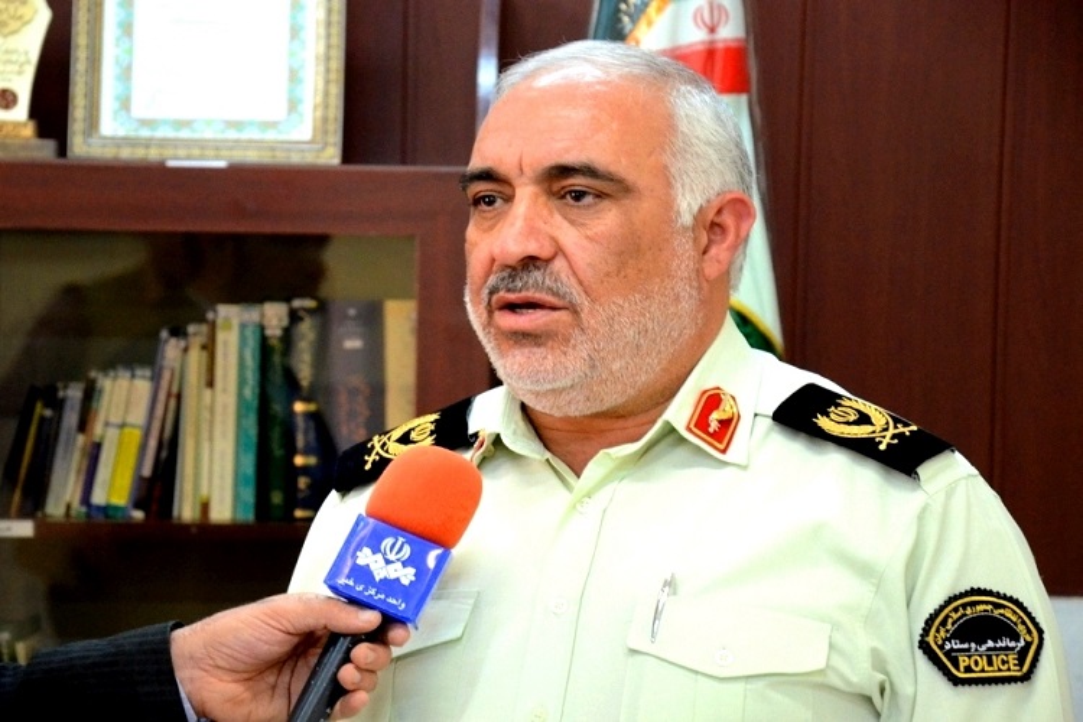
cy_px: 361
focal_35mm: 147
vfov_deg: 9.3
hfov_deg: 14.0
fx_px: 4422
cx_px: 542
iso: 3200
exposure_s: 1/80
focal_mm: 98
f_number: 5.6
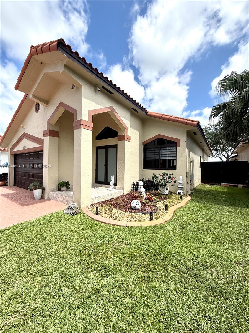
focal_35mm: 14
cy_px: 166
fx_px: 134
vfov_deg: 102.1
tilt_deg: +0.9
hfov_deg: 85.7
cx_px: 124
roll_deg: -0.8
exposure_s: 1/1698
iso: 50
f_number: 2.2
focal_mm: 2.22
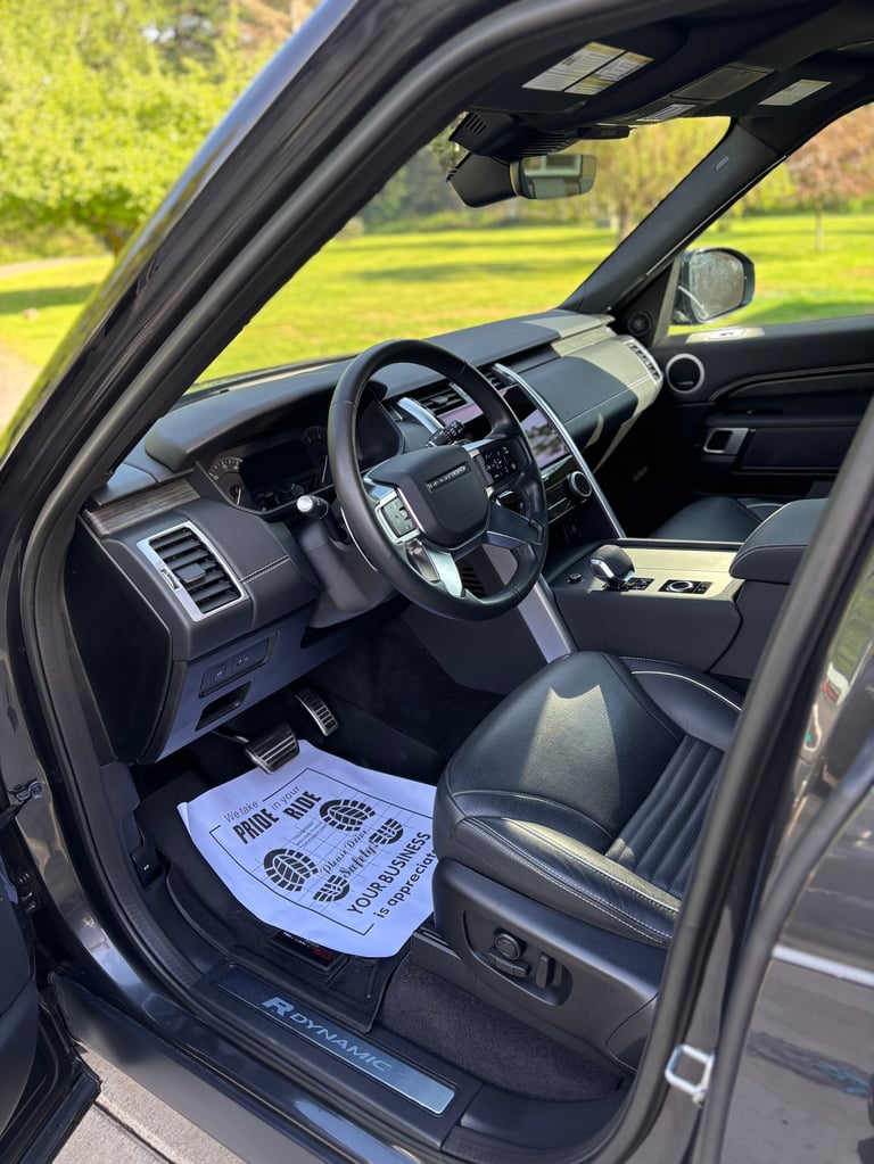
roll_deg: -0.4
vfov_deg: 67.3
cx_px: 437
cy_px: 582
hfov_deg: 53.1
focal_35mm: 26
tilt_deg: -24.8
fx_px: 875
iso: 50
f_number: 1.6
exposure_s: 1/193
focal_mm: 5.96
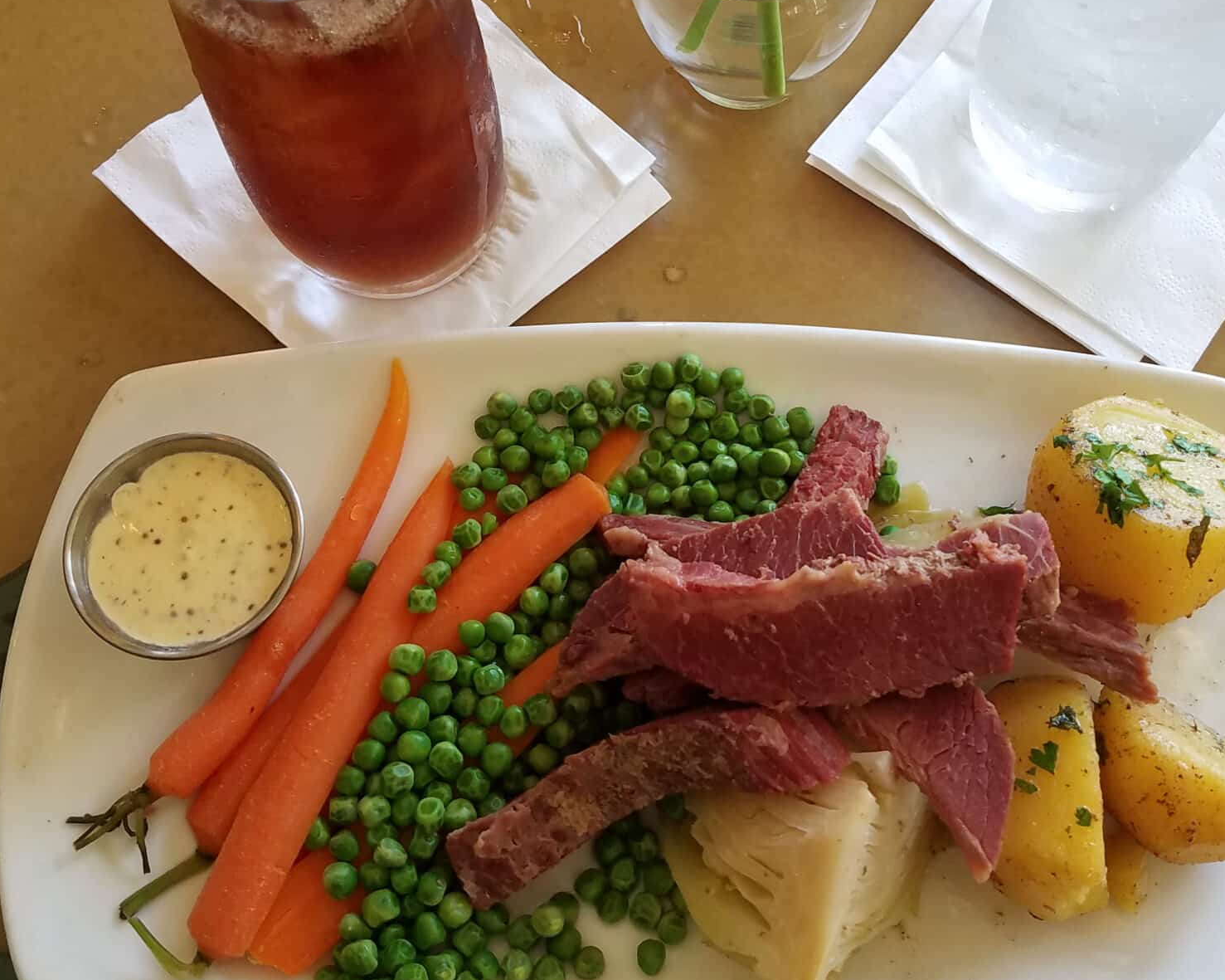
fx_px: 1595
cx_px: 749
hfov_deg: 41.8
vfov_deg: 33.8
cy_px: 308
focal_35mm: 44
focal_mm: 4.2
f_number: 1.7
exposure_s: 1/60
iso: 64
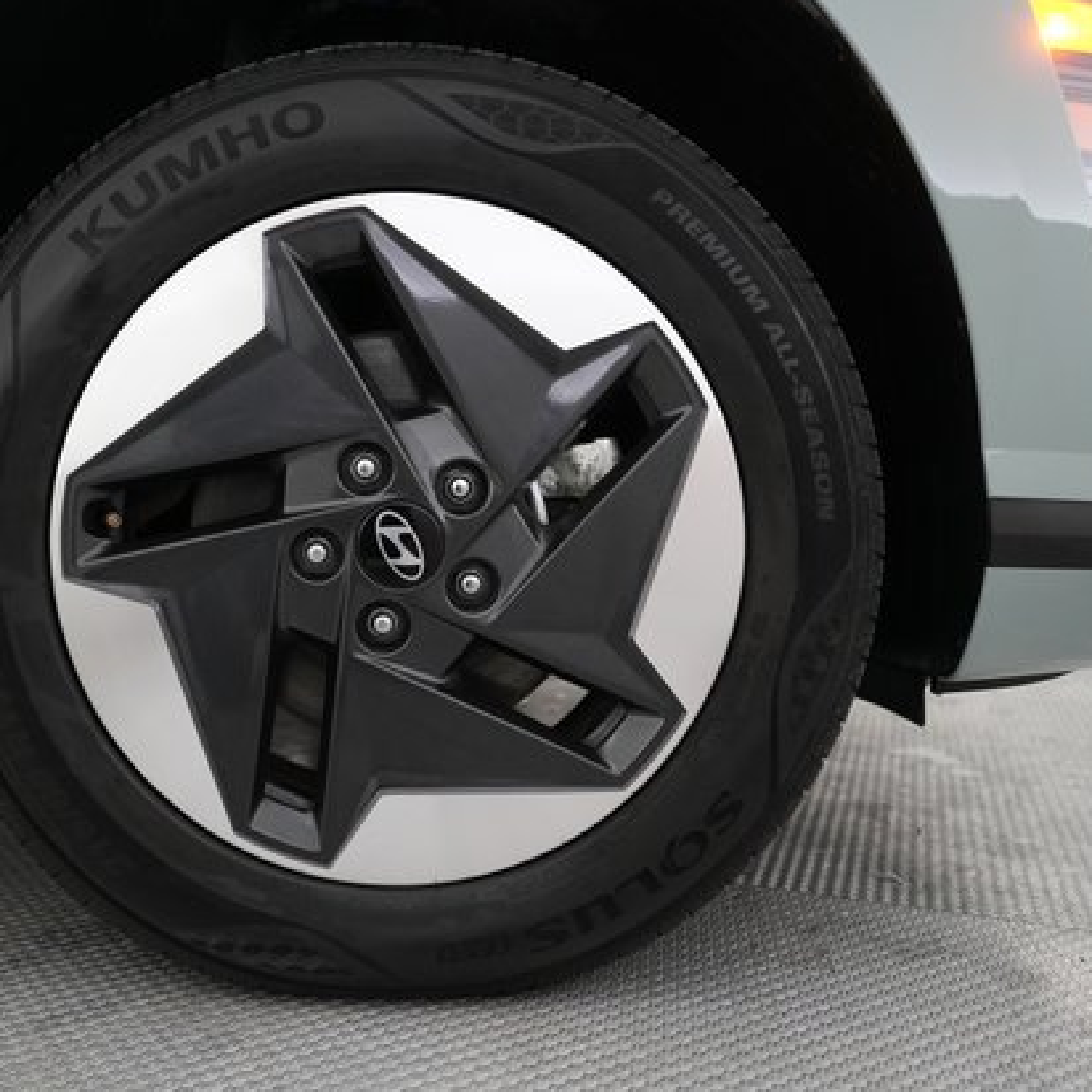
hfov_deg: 49.2
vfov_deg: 49.7
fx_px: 1178
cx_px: 403
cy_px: 541
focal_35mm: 33
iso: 4000
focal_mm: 25
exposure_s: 1/160
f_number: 2.8
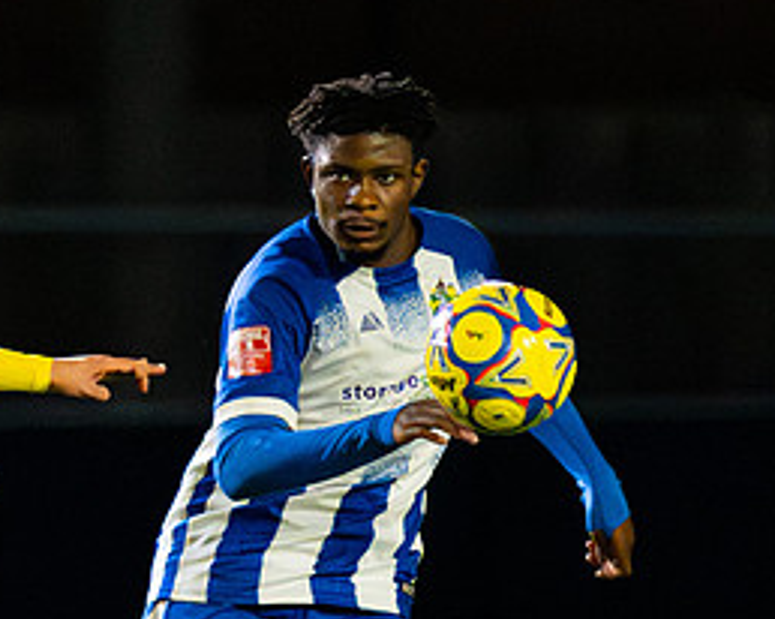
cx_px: -221
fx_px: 32385
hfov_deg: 1.4
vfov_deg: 1.1
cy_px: 374
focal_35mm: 1413
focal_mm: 300
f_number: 2.8
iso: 8000
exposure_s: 1/1250
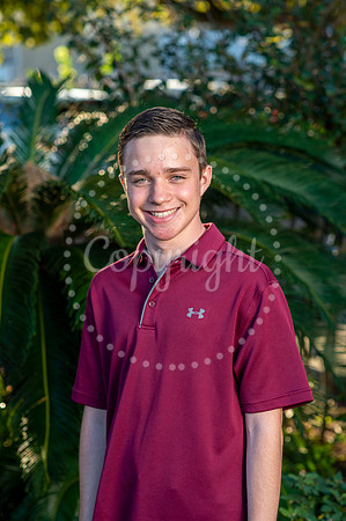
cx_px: 173
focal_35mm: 85
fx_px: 1228
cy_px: 260
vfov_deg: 23.9
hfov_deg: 16.0
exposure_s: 1/200
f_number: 4
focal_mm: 85
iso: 200
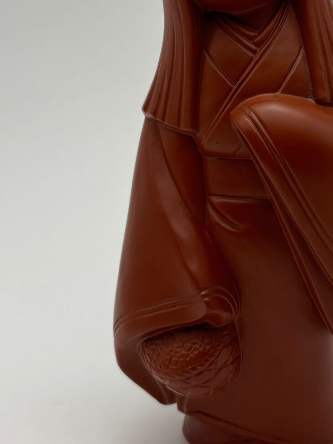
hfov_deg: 21.4
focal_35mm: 68
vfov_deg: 27.9
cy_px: 77
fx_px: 872
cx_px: 259
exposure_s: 1/213
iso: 40
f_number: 1.6
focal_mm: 5.96
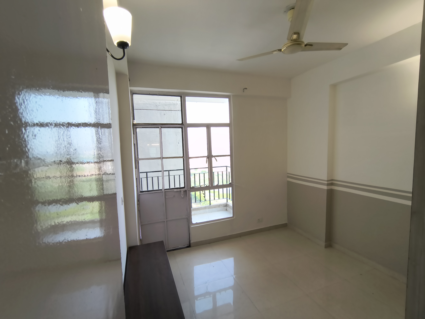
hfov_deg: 110.5
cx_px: 212
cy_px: 160
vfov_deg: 94.5
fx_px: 147
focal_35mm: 12
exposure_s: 1/50
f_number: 2.2
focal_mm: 2.13
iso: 112
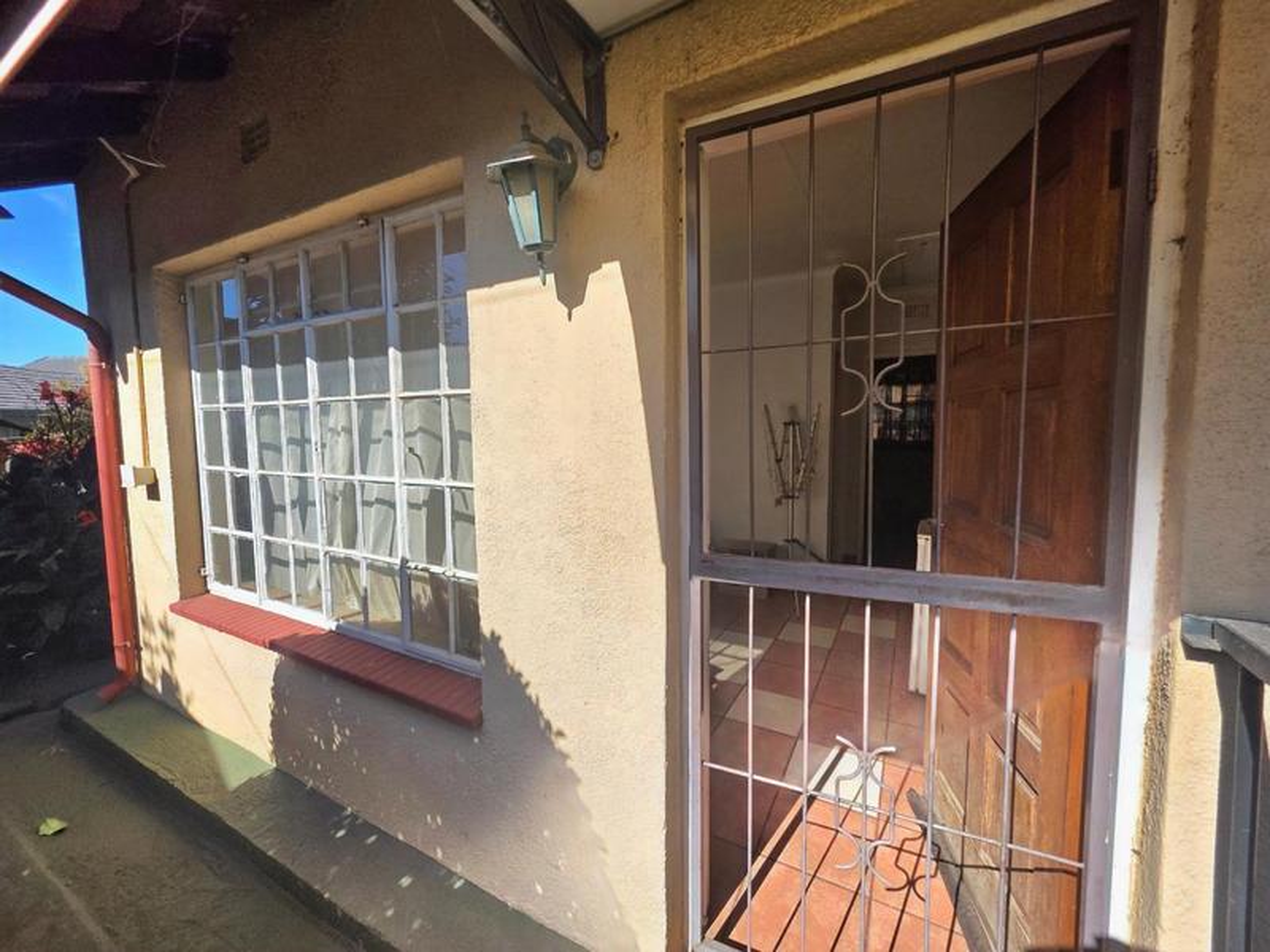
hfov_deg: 106.2
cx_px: 635
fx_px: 477
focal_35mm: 13
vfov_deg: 89.9
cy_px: 476
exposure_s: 1/2000
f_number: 1.9
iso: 50
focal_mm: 2.2
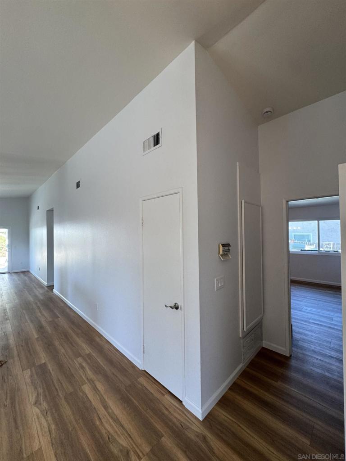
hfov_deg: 85.7
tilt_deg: +1.2
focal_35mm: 14
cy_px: 230
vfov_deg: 102.1
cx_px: 173
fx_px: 187
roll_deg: +1.5
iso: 125
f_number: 2.2
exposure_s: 1/120
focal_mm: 2.22
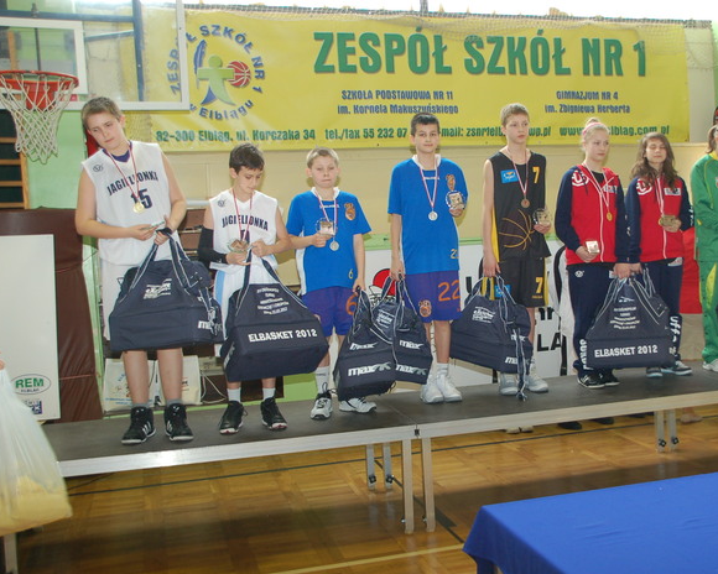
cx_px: 437
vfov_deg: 34.5
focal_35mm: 44
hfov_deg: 42.1
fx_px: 926
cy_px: 285
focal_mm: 25
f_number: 4
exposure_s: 1/60
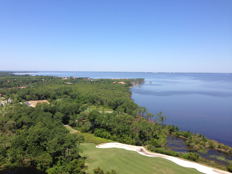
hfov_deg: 55.4
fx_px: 221
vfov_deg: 42.9
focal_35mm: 33
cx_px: 116
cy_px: 87
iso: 50
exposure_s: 1/1506
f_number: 2.4
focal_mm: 4.12
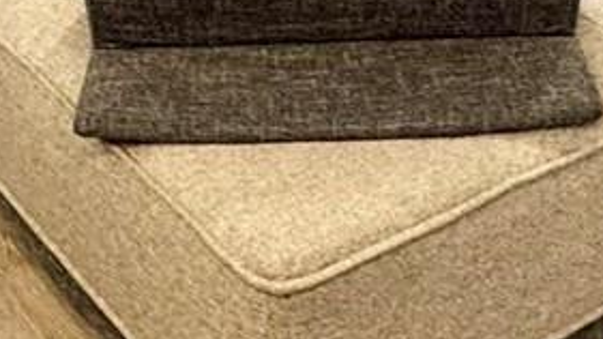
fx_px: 1391
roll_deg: +0.9
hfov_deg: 24.5
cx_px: 326
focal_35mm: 87
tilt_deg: -9.5
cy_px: -390
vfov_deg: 12.0
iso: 320
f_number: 2.2
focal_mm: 2.22
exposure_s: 1/120
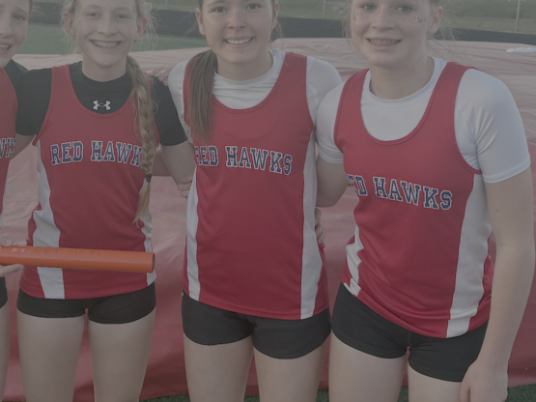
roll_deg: -1.6
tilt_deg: -12.1
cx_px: 191
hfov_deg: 39.3
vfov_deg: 30.0
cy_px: 128
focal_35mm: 48
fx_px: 743
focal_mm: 5.96
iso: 64
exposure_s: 1/165
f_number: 1.6
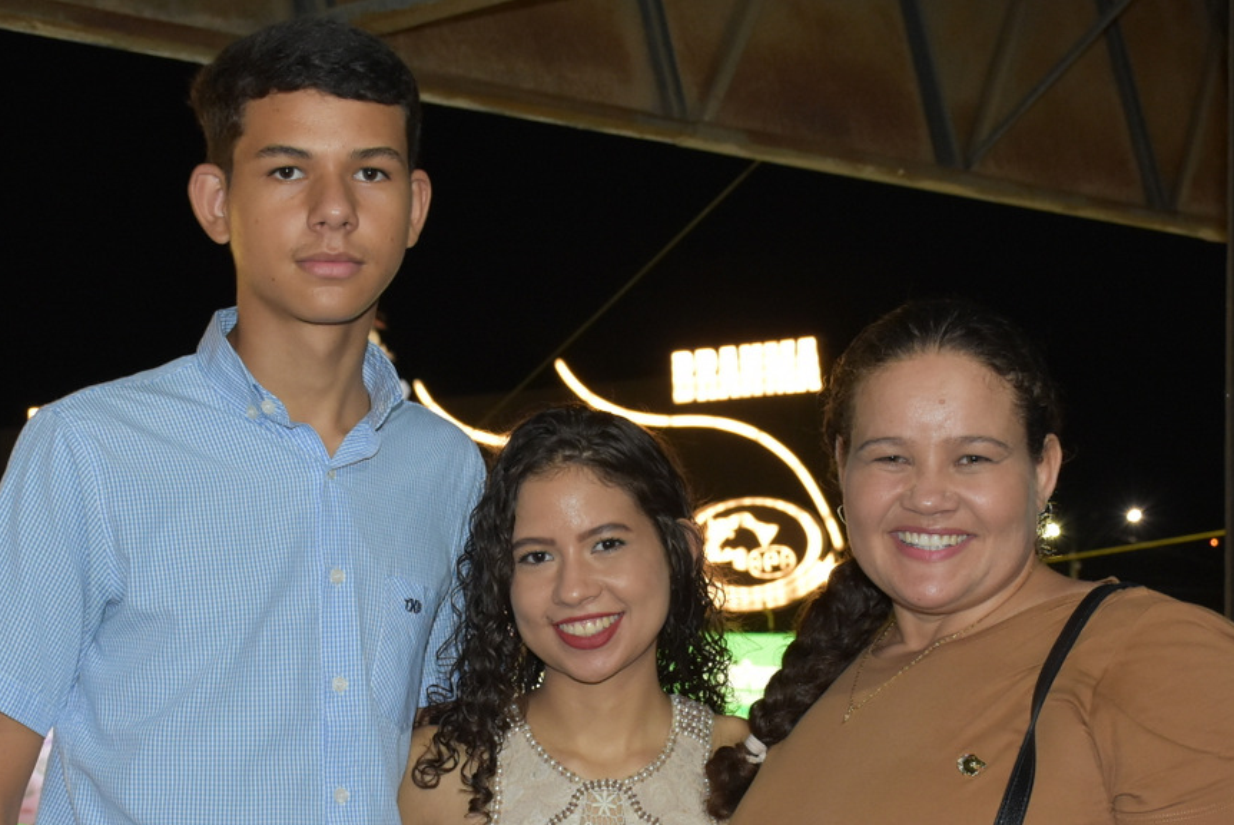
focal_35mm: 66
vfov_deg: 20.6
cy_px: 579
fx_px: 2257
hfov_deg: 30.5
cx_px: 537
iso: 1600
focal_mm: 27
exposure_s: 1/60
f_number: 5.6
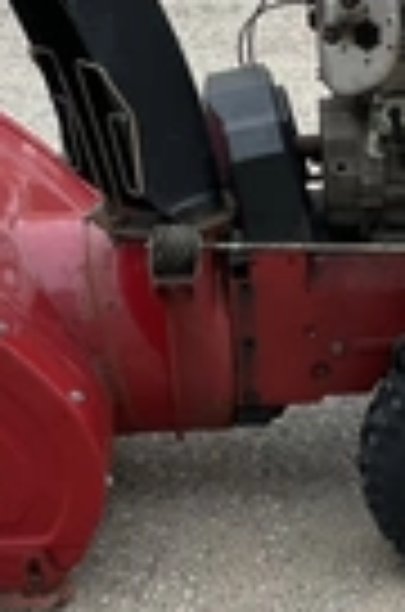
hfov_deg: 15.3
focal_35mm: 89
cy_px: 184
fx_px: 1509
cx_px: 256
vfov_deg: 22.8
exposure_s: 1/122
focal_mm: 3
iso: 64
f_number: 1.8
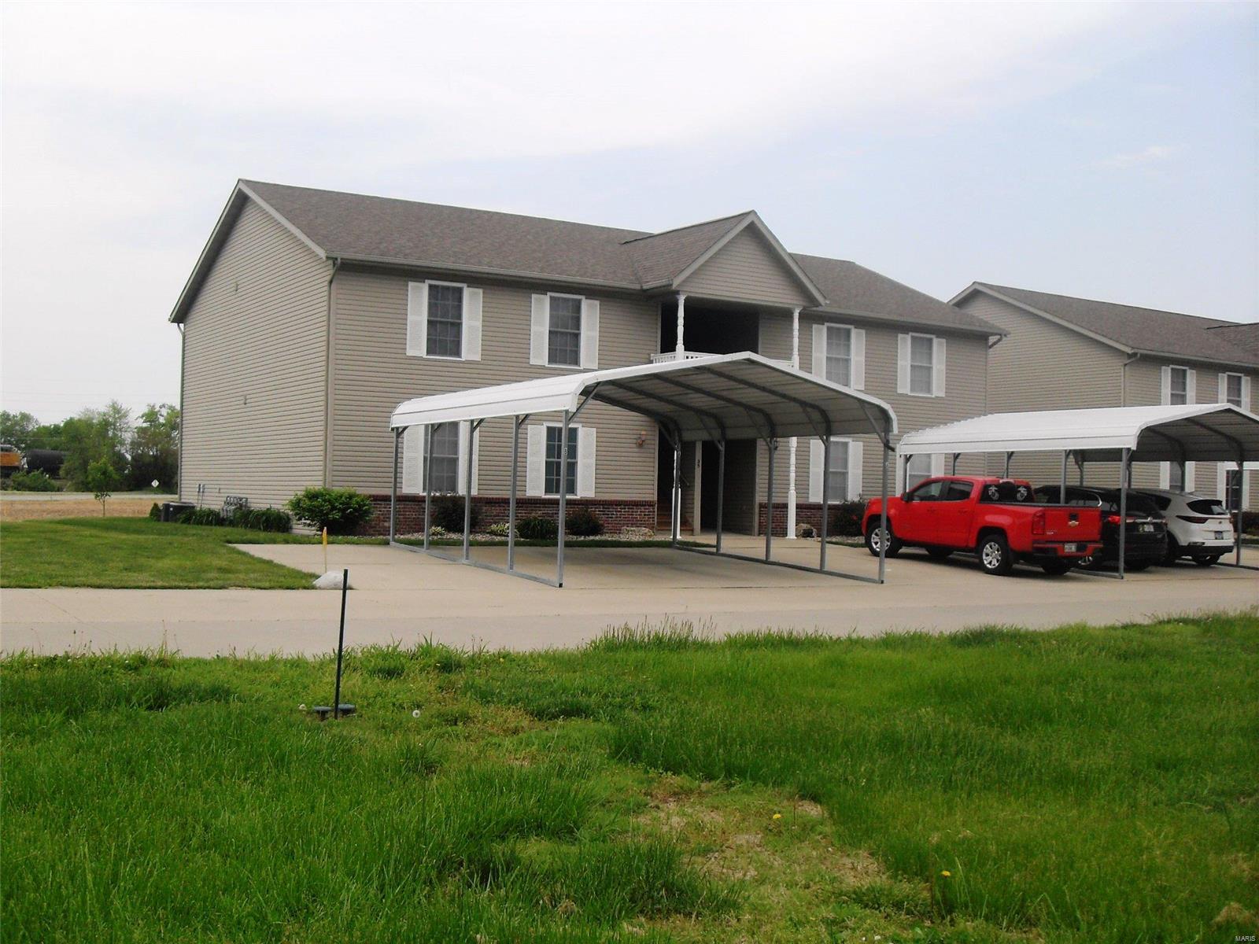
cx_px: 630
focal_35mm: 37
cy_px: 472
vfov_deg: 38.7
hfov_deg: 50.1
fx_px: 1346
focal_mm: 6.3
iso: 80
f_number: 8.9
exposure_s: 1/125
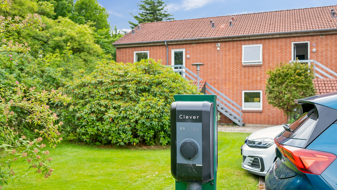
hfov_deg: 61.0
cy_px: 114
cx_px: 169
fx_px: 286
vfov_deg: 36.5
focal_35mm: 32
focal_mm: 30
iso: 320
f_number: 4
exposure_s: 1/800
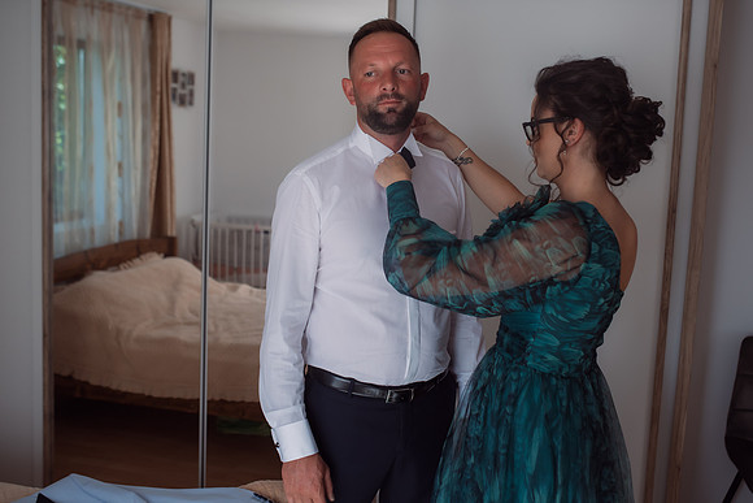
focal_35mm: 39
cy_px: 222
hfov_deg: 49.3
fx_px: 819
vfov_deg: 34.1
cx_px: 401
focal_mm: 35
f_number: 2.8
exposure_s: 1/250
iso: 250
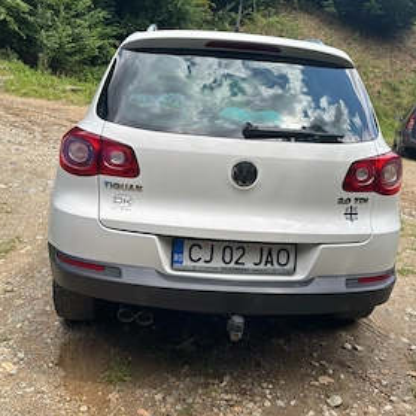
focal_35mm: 33
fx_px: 449
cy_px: 167
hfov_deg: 49.7
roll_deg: -1.1
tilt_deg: -9.3
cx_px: 212
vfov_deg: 49.4
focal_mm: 5.96
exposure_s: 1/1139
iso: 50
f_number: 1.6
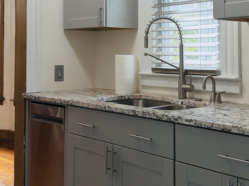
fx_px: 410
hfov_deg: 33.8
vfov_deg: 25.2
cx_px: 137
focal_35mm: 57
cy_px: 37
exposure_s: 1/138
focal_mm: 6.76
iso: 125
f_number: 1.78
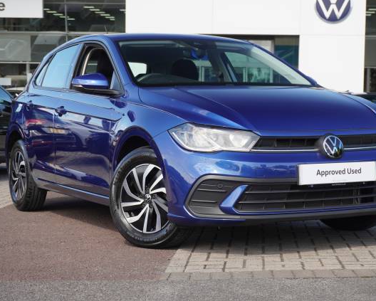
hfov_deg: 25.4
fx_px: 835
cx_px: 212
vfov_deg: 20.4
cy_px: 150
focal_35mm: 75
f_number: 6.3
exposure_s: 1/160
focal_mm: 44
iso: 200
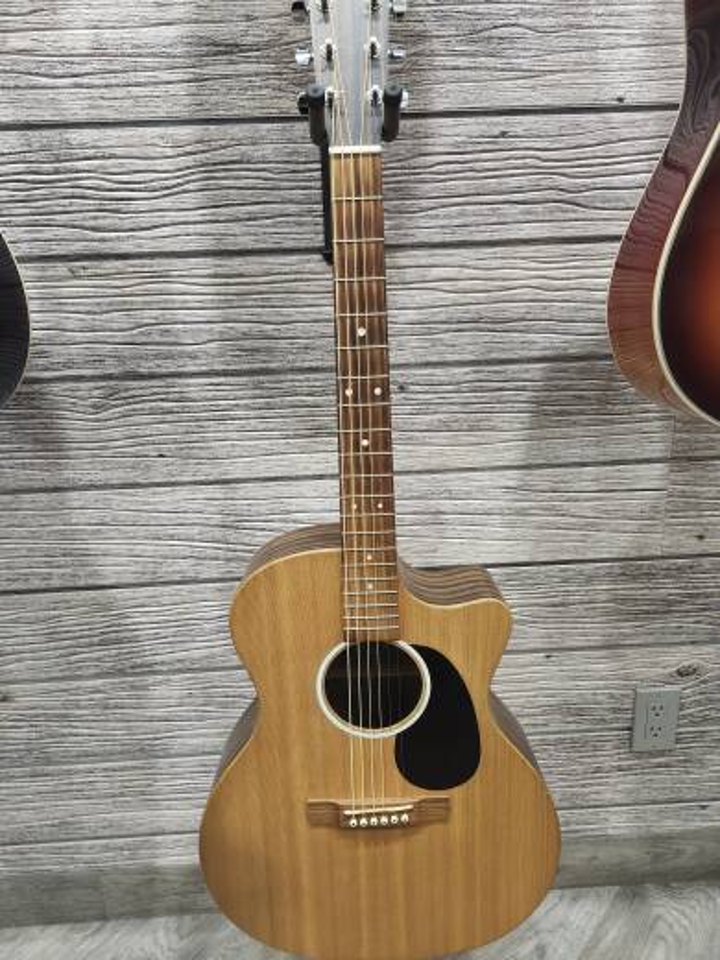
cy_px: 480
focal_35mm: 23
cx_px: 360
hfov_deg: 58.9
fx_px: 638
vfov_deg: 73.9
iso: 500
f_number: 1.8
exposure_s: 1/120
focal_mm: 5.54
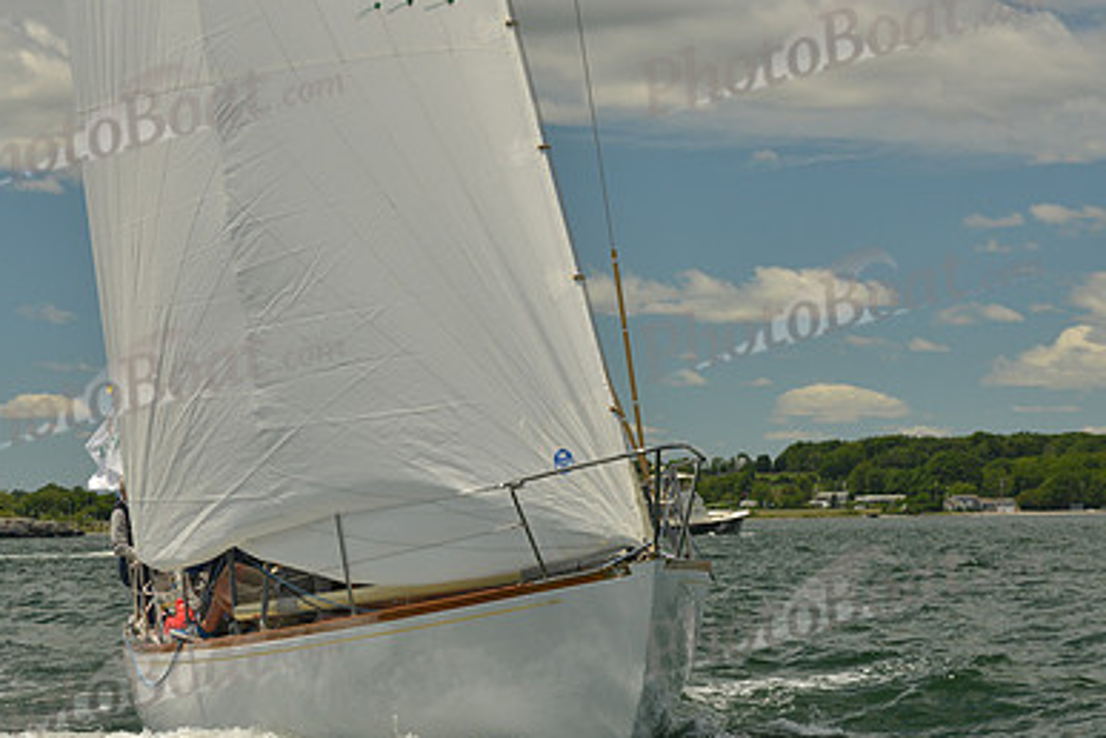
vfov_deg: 13.0
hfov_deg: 19.5
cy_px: 496
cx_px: 494
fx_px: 3226
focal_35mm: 105
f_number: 8
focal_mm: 70
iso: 400
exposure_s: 1/800
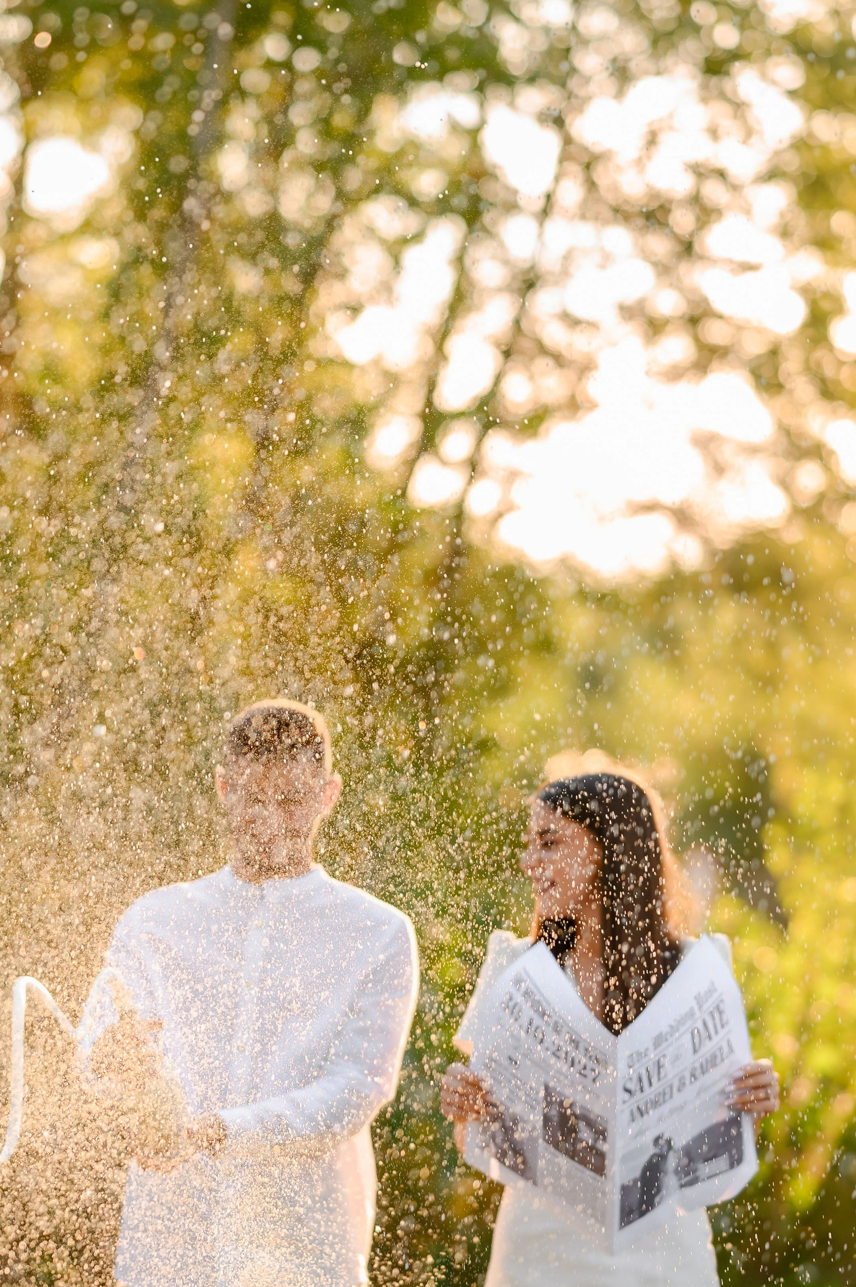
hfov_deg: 9.4
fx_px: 5178
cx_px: 278
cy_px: 886
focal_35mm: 145
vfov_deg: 14.1
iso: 200
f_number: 2
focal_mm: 85
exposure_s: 1/800
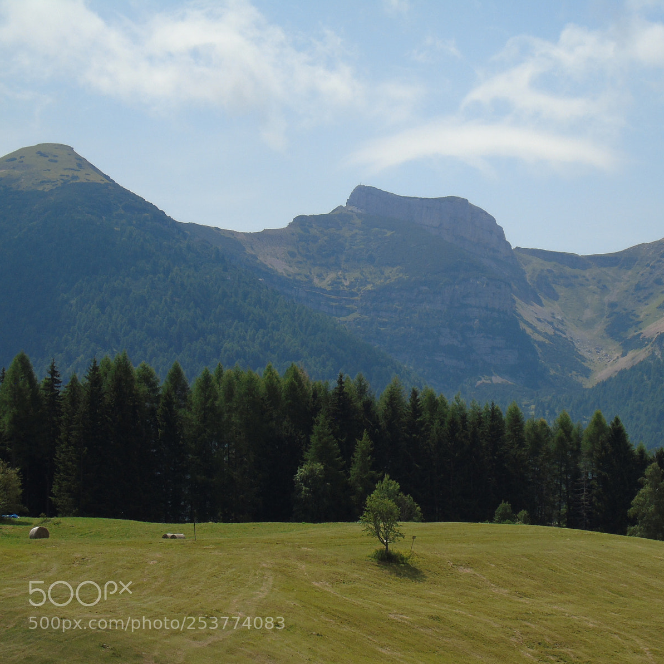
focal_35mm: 128
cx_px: 439
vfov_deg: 13.6
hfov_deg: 13.6
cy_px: 333
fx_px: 2778
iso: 80
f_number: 4.4
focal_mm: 19
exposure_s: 1/800
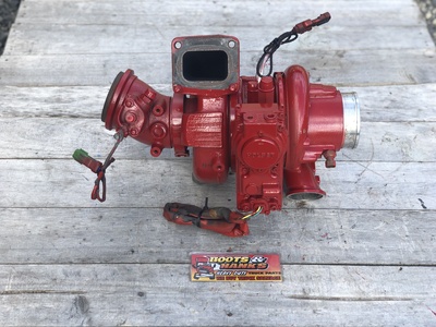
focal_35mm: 52
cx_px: 218
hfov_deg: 36.8
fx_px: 655
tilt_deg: -45.0
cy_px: 164
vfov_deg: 28.0
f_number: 2.4
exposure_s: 1/161
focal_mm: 6
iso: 16
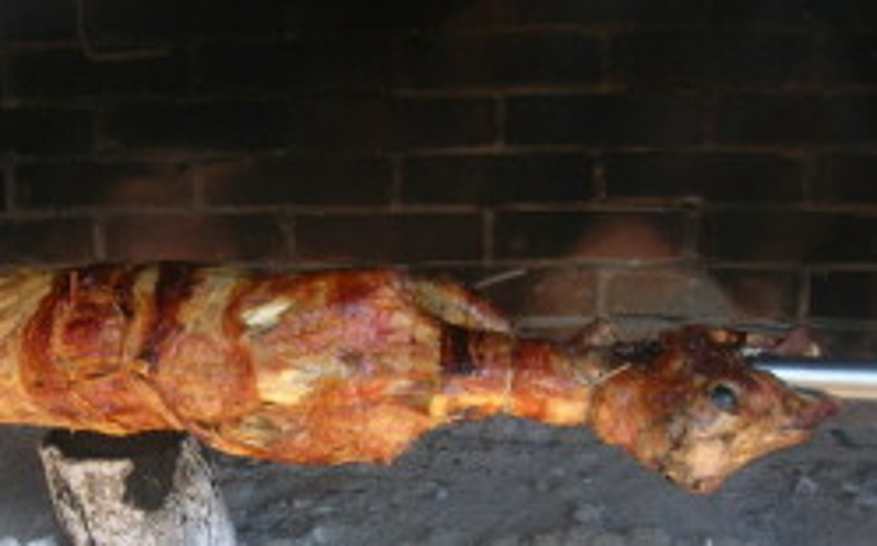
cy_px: 387
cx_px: 211
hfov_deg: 34.4
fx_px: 1385
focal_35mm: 58
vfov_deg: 22.2
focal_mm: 5.7
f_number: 4.9
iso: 50
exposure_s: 1/28.1
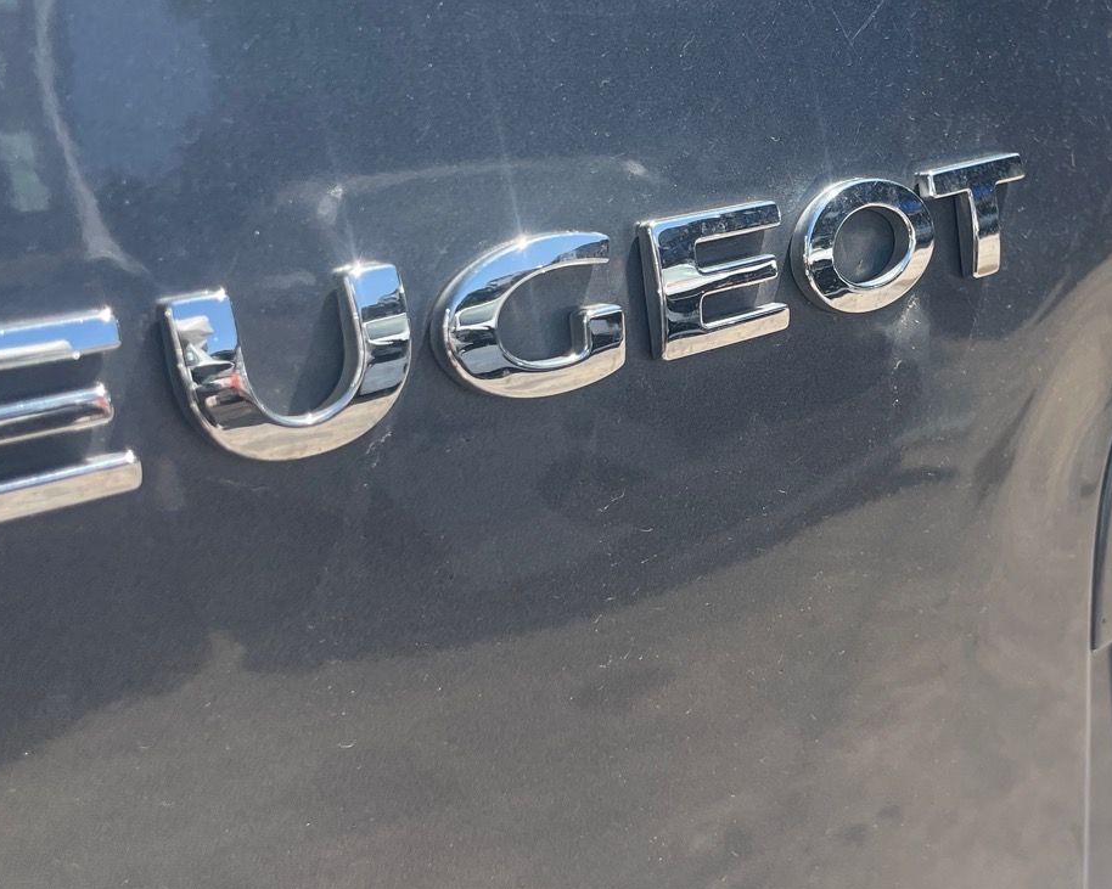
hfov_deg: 36.5
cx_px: 829
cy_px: 353
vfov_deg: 30.2
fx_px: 1645
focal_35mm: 50
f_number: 1.6
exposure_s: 1/1742
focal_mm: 4.2
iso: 32
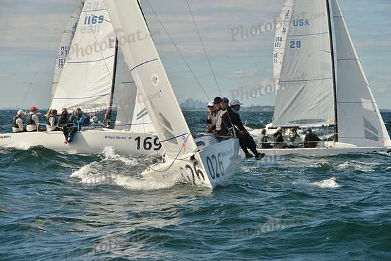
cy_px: 130
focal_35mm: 140
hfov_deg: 14.7
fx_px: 1521
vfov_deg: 9.8
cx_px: 196
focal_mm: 140
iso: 400
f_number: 10
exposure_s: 1/1250
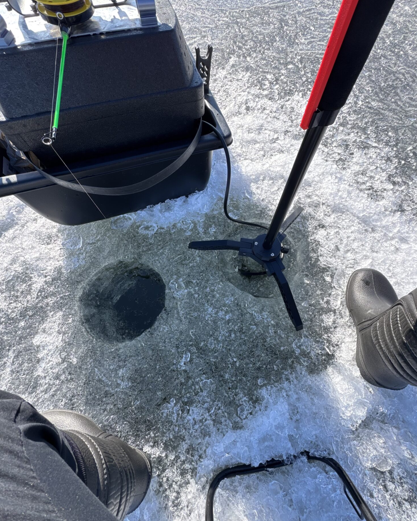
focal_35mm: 15
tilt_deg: -63.8
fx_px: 231
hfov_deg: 84.0
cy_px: 256
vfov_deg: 96.8
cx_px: 213
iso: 40
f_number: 2.2
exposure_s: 1/337
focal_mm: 2.22
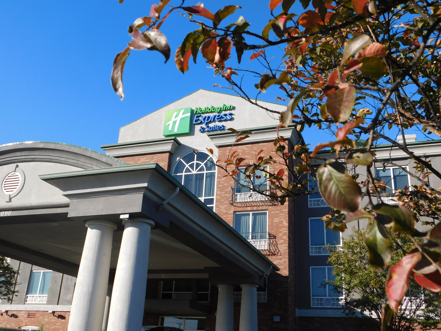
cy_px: 166
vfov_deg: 39.7
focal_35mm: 36
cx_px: 220
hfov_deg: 51.4
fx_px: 459
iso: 125
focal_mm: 6.3
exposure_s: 1/1000
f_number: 3.5
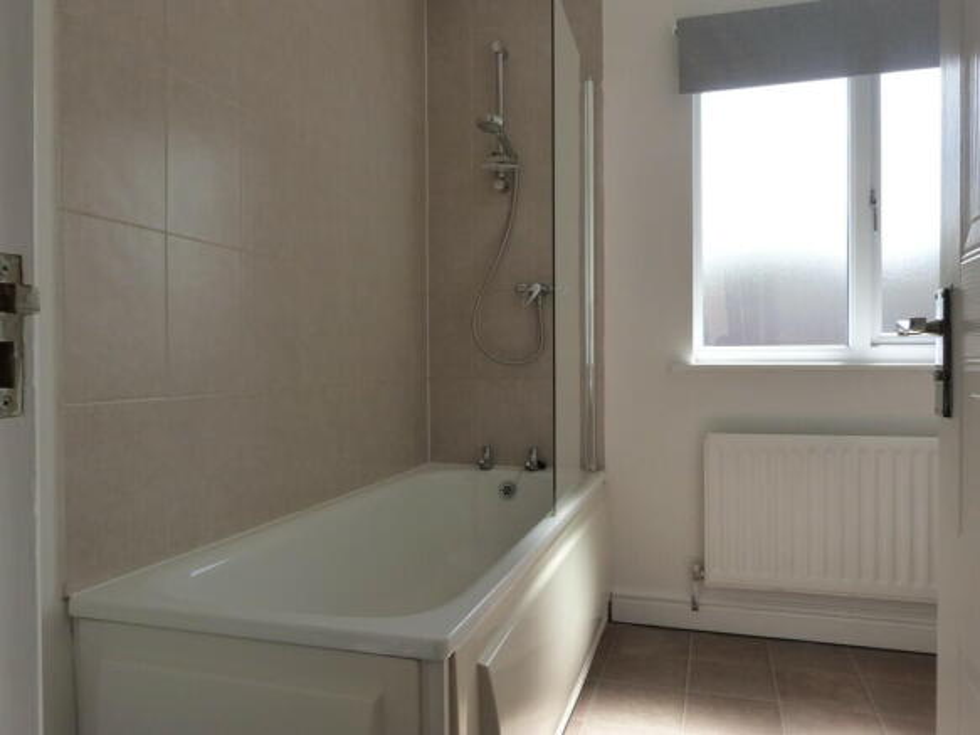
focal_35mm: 25
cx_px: 490
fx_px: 708
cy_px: 368
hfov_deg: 69.4
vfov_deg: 54.9
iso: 160
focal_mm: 4.5
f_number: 4
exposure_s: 1/200
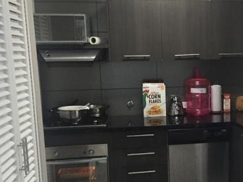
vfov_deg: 28.0
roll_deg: +0.5
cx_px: 204
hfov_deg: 35.3
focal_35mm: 52
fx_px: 365
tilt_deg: -8.5
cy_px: 106
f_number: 2.2
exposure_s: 1/30
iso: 160
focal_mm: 4.15
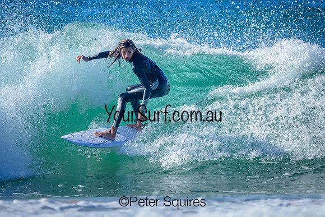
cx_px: 198
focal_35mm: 1034
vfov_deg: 1.3
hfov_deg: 2.0
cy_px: 84
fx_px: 9336
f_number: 6.3
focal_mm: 800
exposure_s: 1/2000
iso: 250
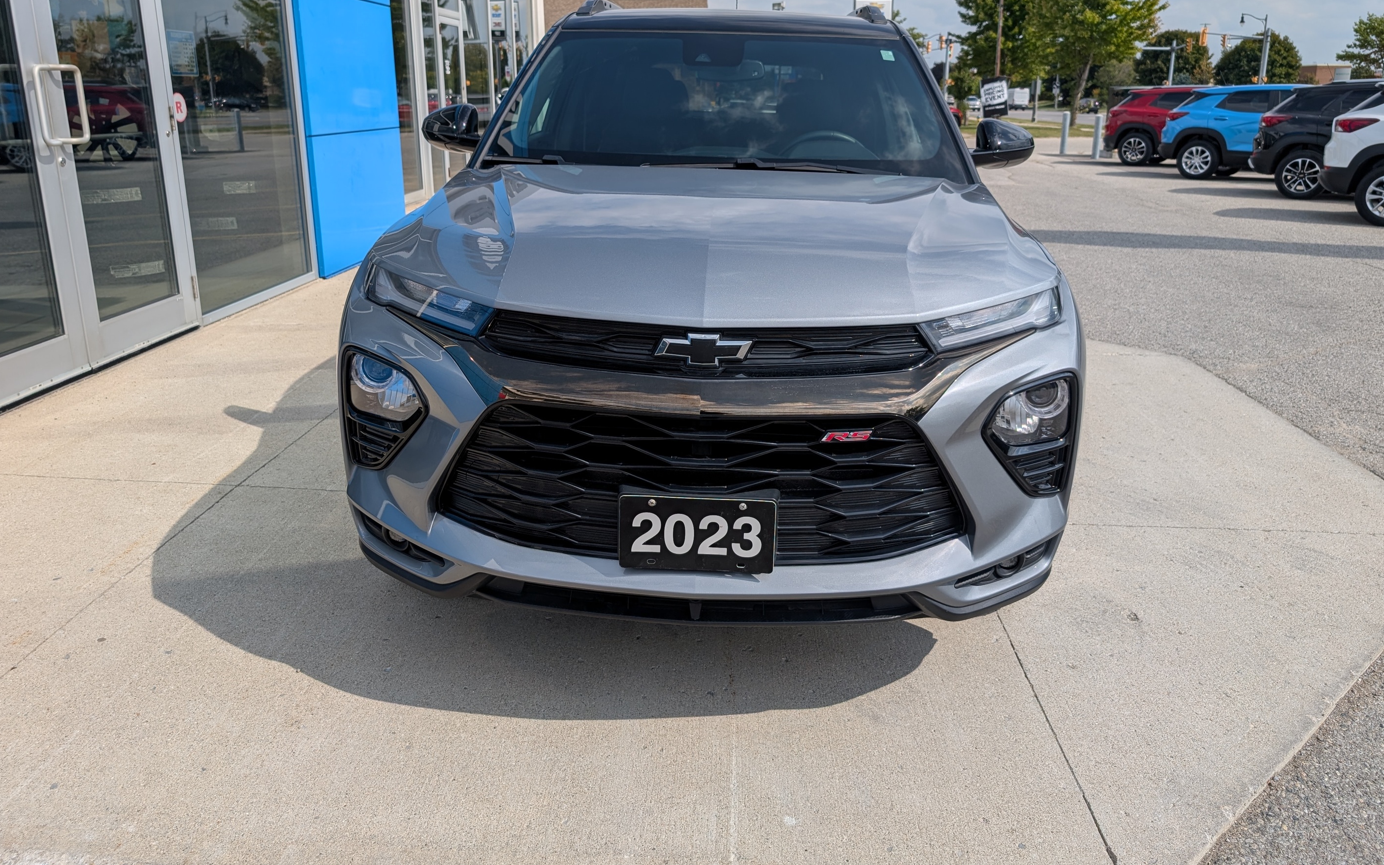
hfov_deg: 70.4
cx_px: 693
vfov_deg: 47.5
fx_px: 981
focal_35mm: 26
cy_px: 369
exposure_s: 1/8850
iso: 21
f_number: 1.68
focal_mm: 6.9
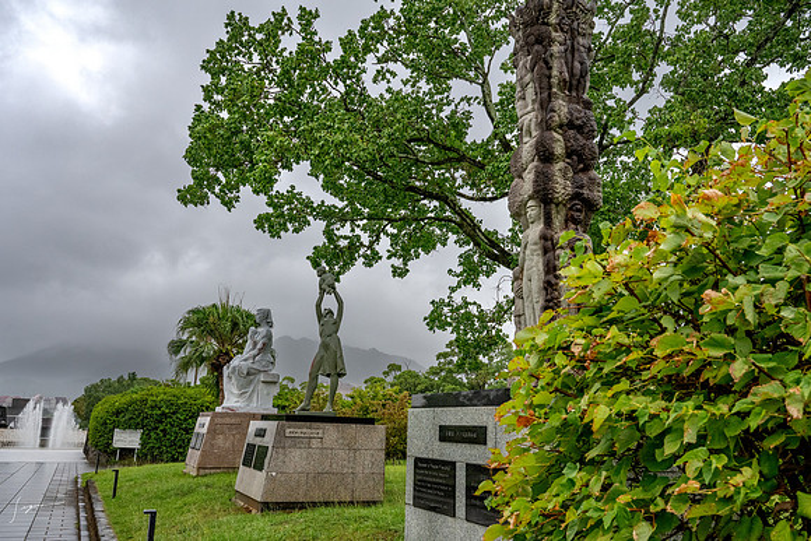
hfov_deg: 61.1
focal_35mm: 30
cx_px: 406
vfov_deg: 43.0
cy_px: 270
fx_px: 687
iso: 1600
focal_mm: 30.5
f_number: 8
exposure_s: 1/640
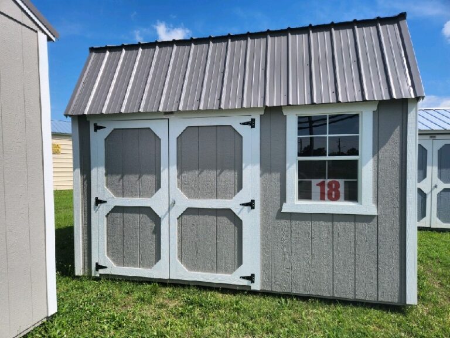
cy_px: 169
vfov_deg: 58.9
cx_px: 225
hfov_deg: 73.9
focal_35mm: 23
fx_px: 299
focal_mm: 5.4
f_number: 1.8
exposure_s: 1/2000
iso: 20
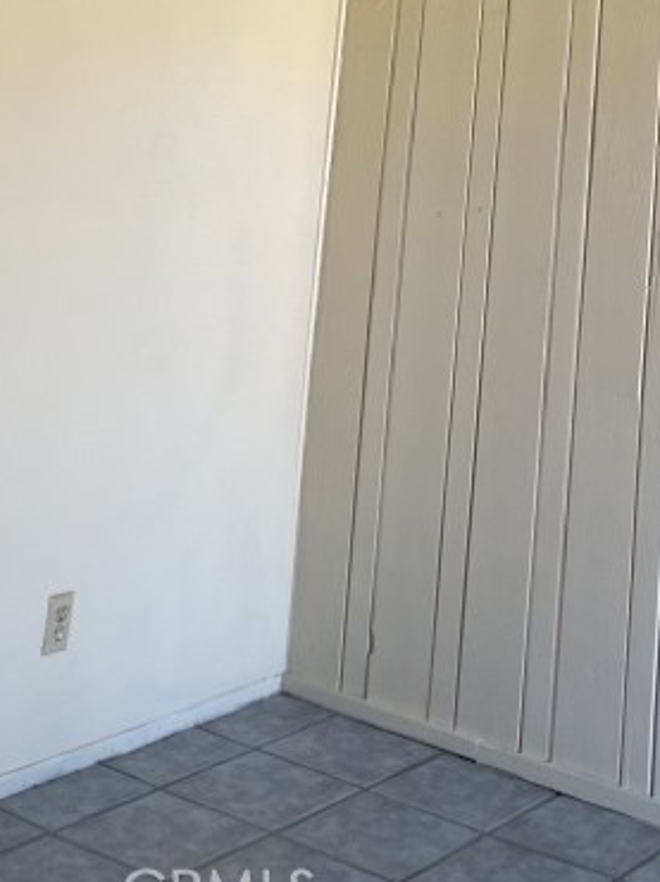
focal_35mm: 72
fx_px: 1832
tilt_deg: +11.5
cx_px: 479
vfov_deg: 23.6
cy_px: -296
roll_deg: -4.1
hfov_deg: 20.3
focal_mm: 5.1
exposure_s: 1/121
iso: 64
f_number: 1.6
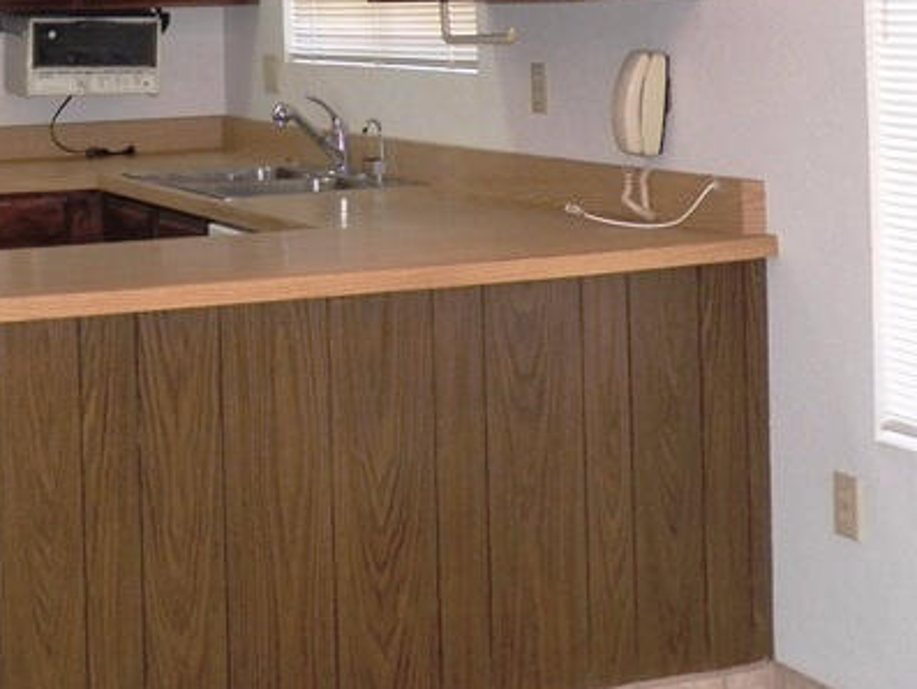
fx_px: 2067
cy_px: -88
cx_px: 58
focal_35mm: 78
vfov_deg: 18.1
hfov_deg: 24.2
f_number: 2.8
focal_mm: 5.5
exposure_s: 1/80
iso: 125
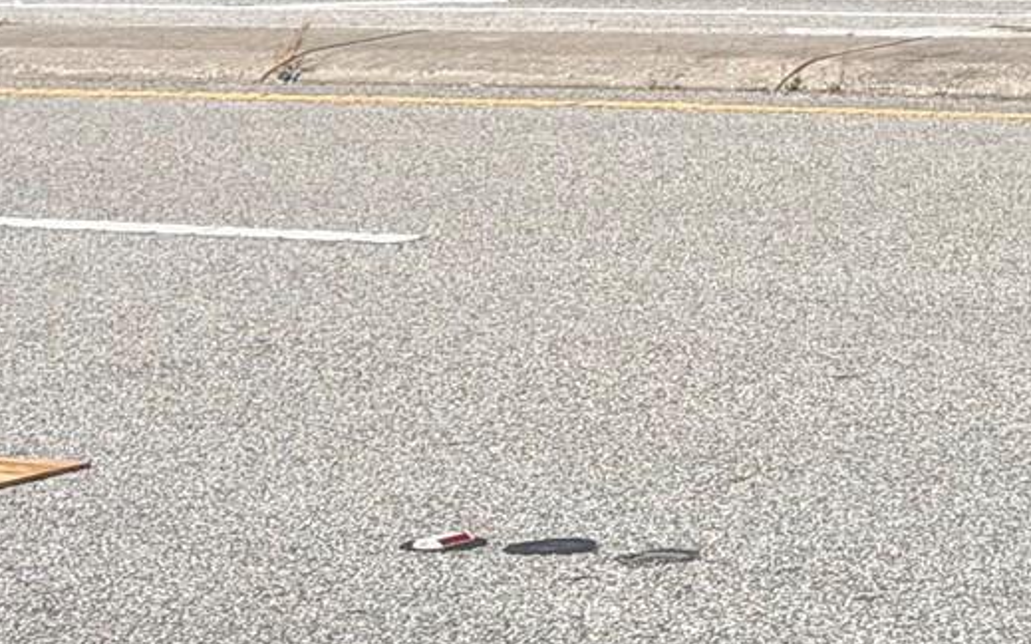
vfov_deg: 8.2
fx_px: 4410
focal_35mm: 157
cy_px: -316
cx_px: 1478
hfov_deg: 12.7
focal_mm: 6.76
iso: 64
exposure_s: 1/6024
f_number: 1.78
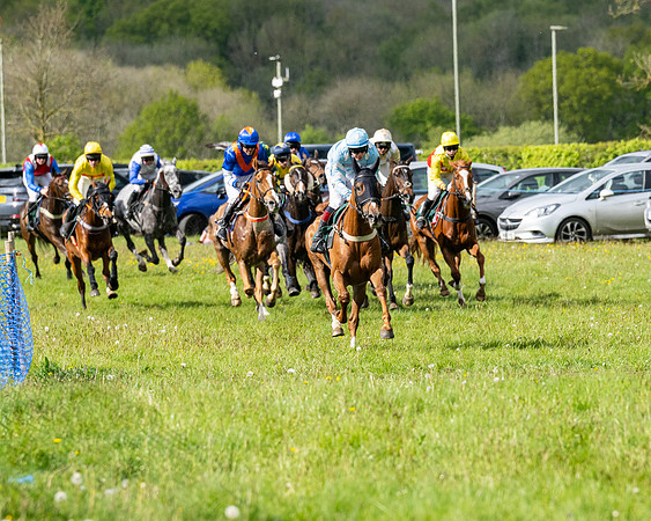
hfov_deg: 5.7
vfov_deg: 4.6
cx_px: 371
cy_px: 260
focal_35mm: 338
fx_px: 6510
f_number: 5
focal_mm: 200
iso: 400
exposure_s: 1/3200
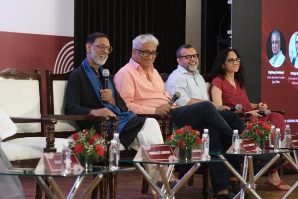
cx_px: 149
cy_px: 100
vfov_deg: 10.7
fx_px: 1059
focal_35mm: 128
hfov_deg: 16.0
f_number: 2.8
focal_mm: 85
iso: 1250
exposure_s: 1/180
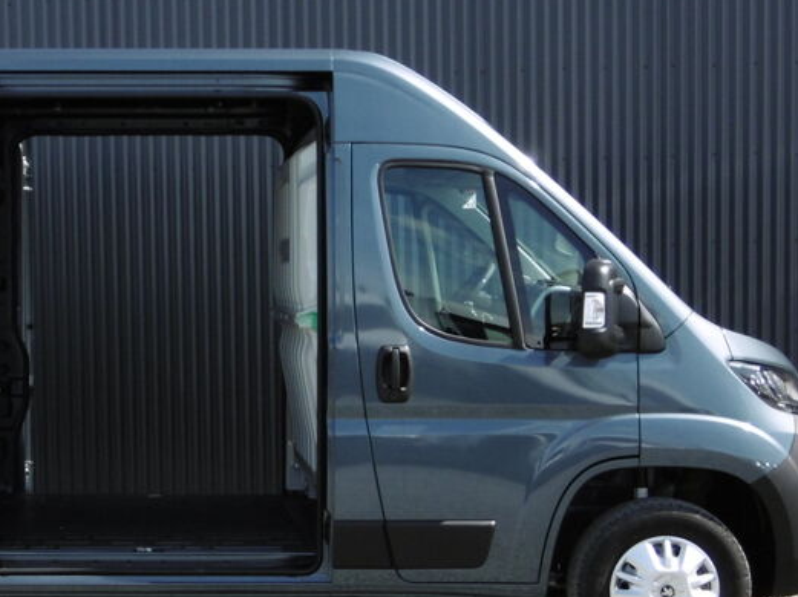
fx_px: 1682
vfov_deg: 20.1
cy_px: 384
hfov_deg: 26.3
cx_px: 176
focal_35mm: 73
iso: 100
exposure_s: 1/400
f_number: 3.7
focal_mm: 6.8
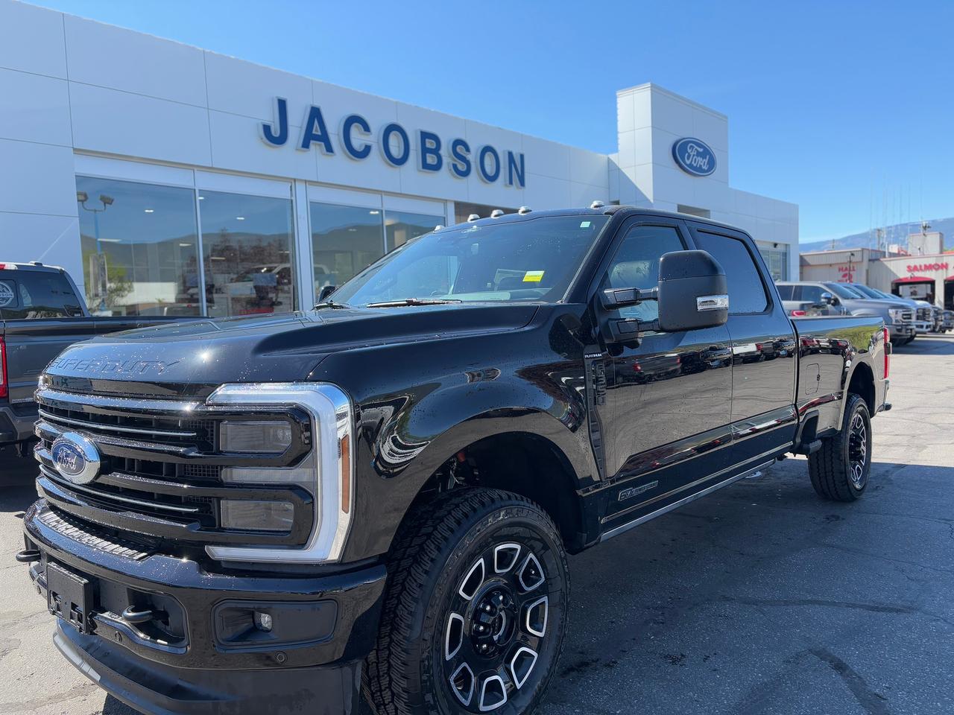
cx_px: 477
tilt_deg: -3.7
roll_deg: +2.4
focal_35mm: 26
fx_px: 717
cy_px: 358
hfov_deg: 67.3
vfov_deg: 53.1
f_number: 1.6
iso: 50
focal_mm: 5.96
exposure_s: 1/1217
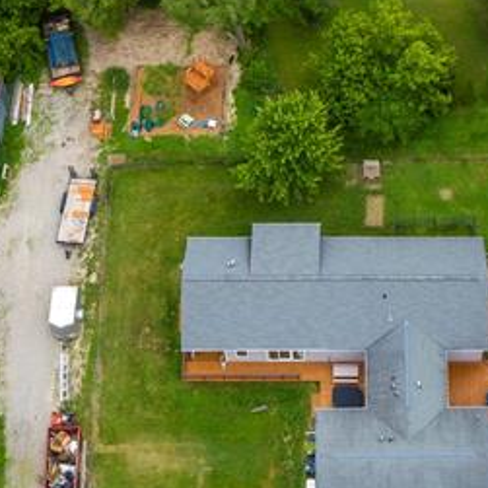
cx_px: 331
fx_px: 1547
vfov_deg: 17.9
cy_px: 234
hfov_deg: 17.9
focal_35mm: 97
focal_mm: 10.26
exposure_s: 1/320
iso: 100
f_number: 5.6
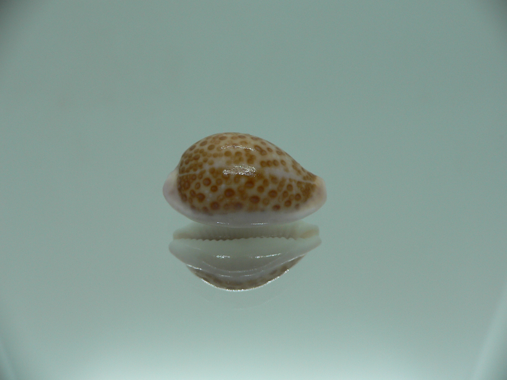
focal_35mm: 35
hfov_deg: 52.6
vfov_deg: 40.7
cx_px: 254
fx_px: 513
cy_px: 190
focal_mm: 4.6
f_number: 2.8
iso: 80
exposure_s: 1/60
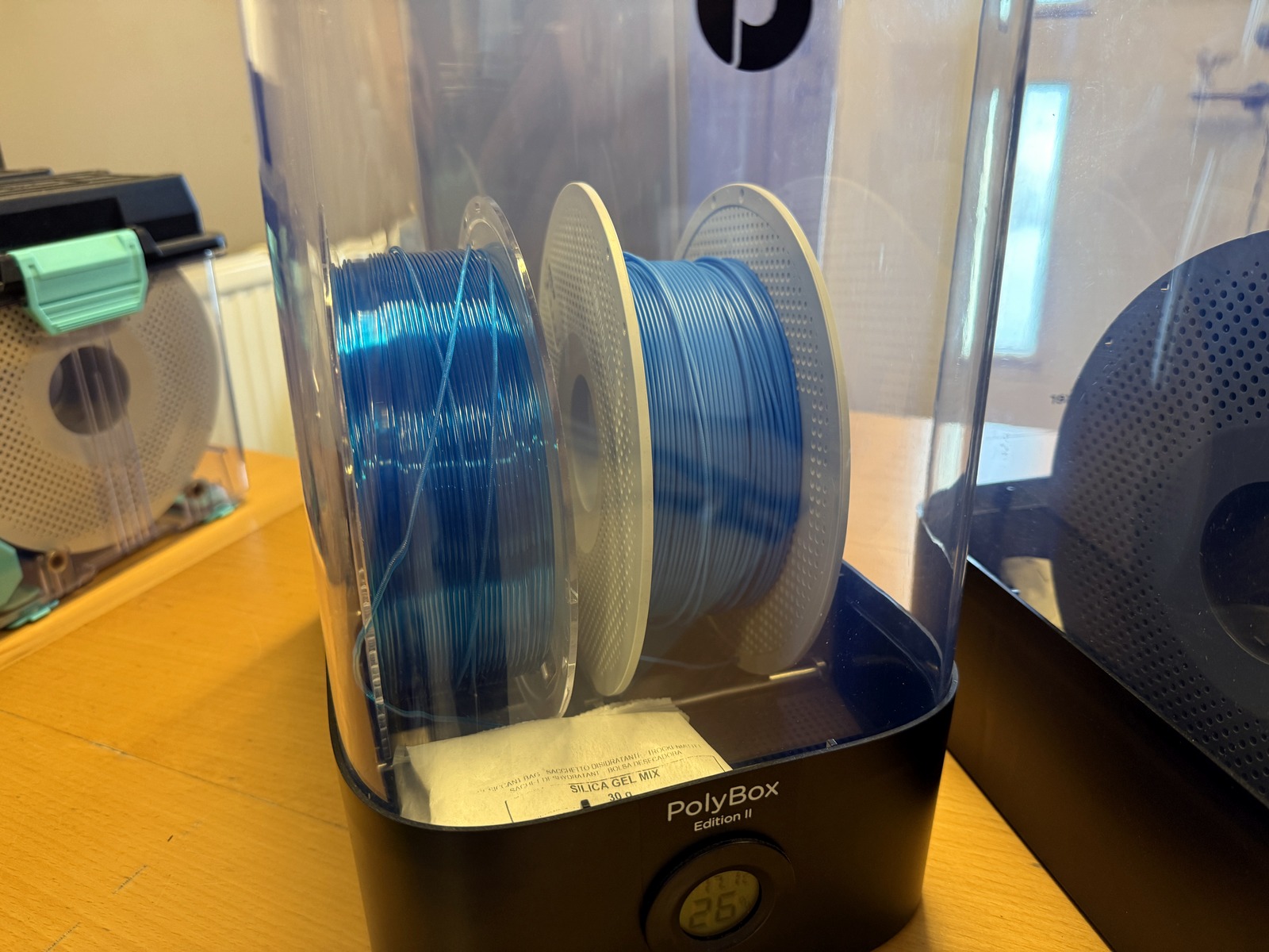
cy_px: 476
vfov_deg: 56.8
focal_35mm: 24
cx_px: 634
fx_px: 880
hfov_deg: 71.6
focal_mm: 6.76
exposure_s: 1/50
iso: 200
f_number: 1.78
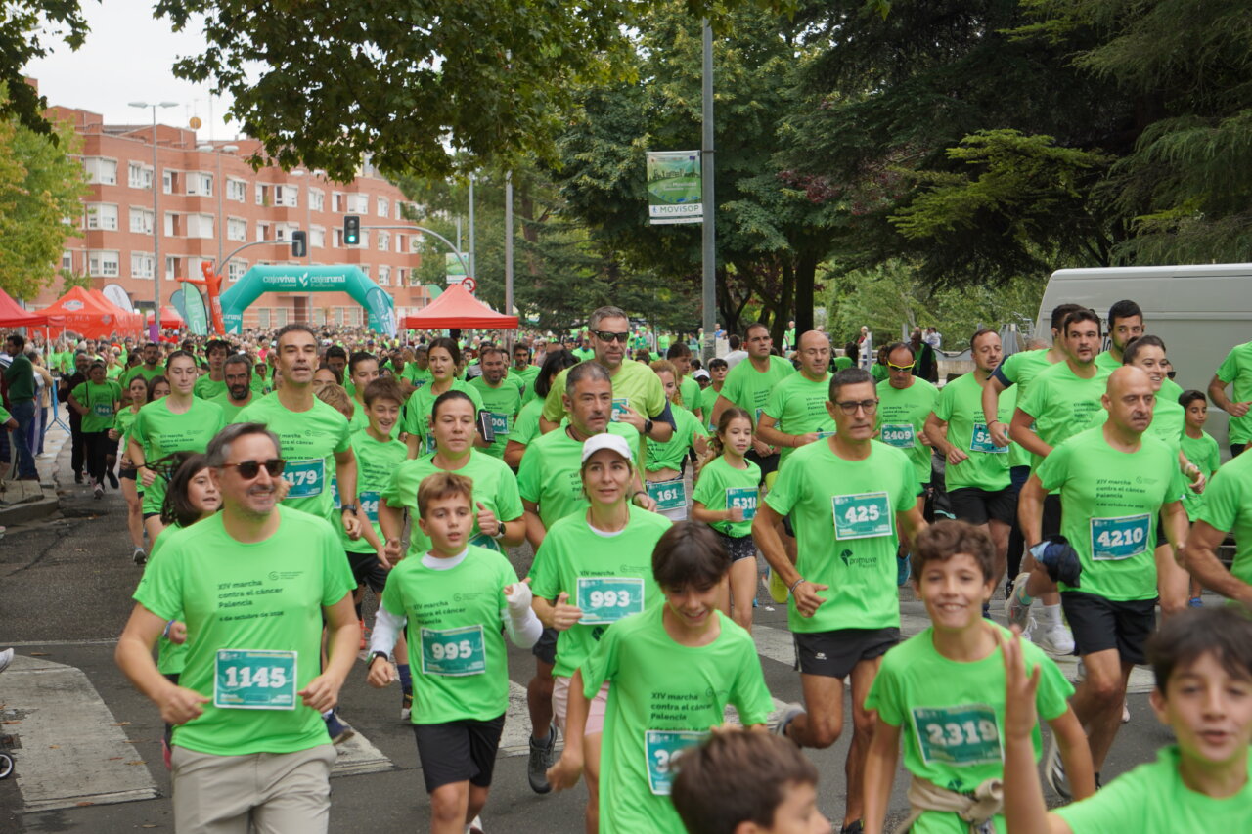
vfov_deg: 16.5
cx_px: 626
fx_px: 2869
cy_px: 417
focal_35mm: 82
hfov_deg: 24.6
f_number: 5
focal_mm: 55
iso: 100
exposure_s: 1/160
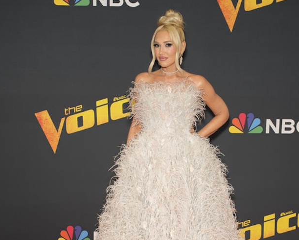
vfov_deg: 39.2
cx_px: 173
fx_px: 336
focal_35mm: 38
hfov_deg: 47.8
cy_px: 122
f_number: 4
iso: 400
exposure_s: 1/200
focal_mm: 33
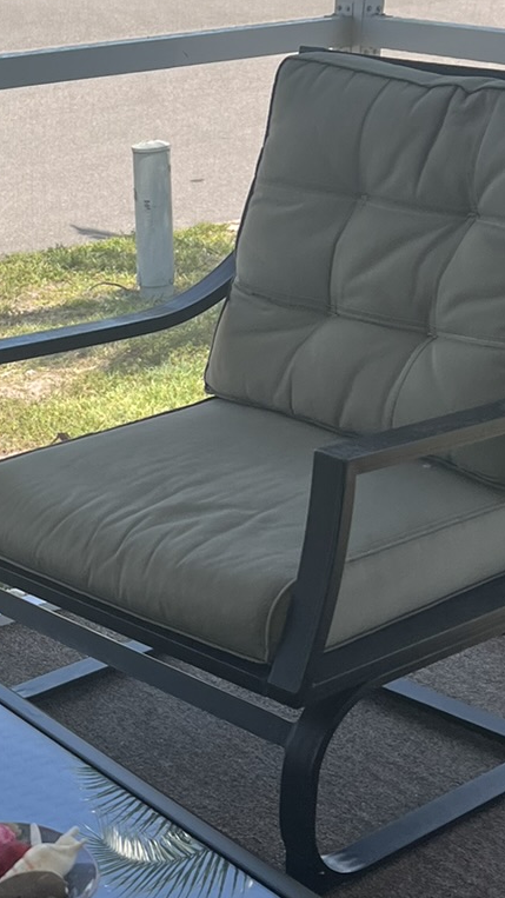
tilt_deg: -21.4
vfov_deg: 27.8
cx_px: -109
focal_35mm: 76
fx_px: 1810
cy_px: 531
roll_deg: +2.3
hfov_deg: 15.3
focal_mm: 5.7
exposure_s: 1/1295
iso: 50
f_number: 1.5
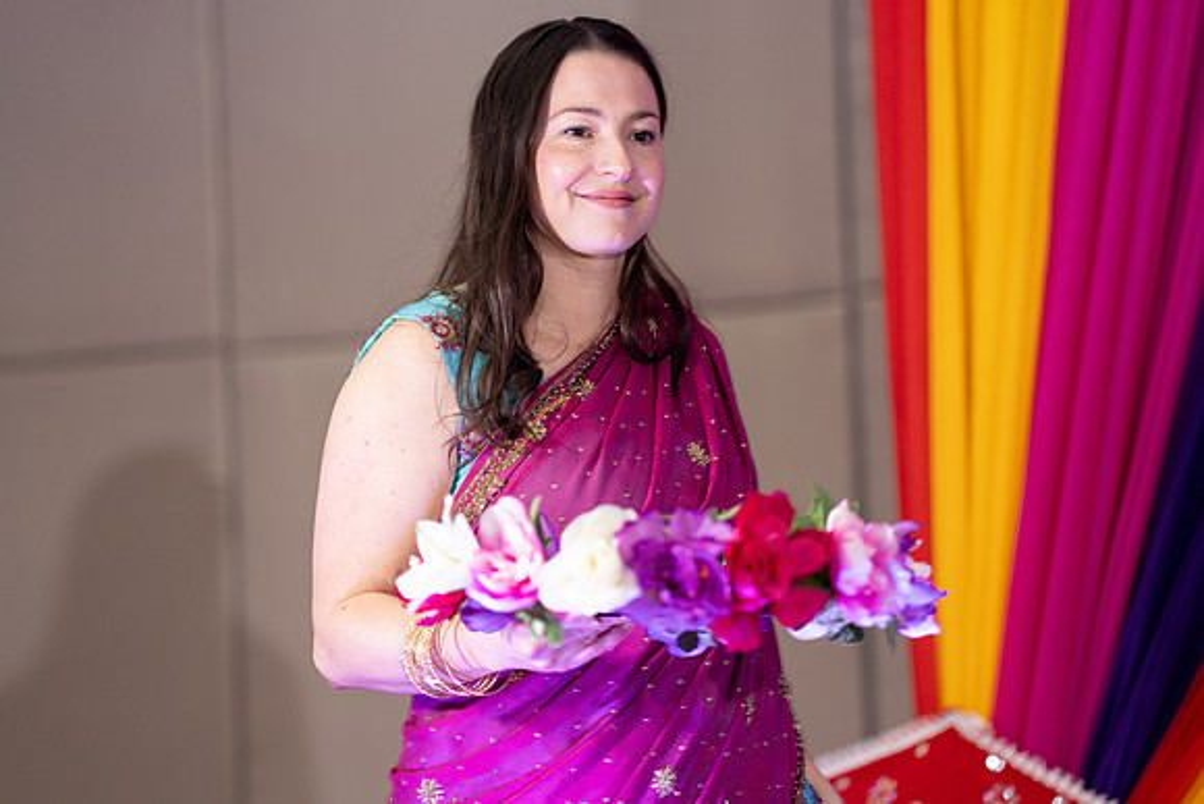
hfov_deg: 12.4
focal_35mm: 165
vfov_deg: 8.3
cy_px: 402
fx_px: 5519
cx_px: 602
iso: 1000
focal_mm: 165
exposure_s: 1/200
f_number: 2.8
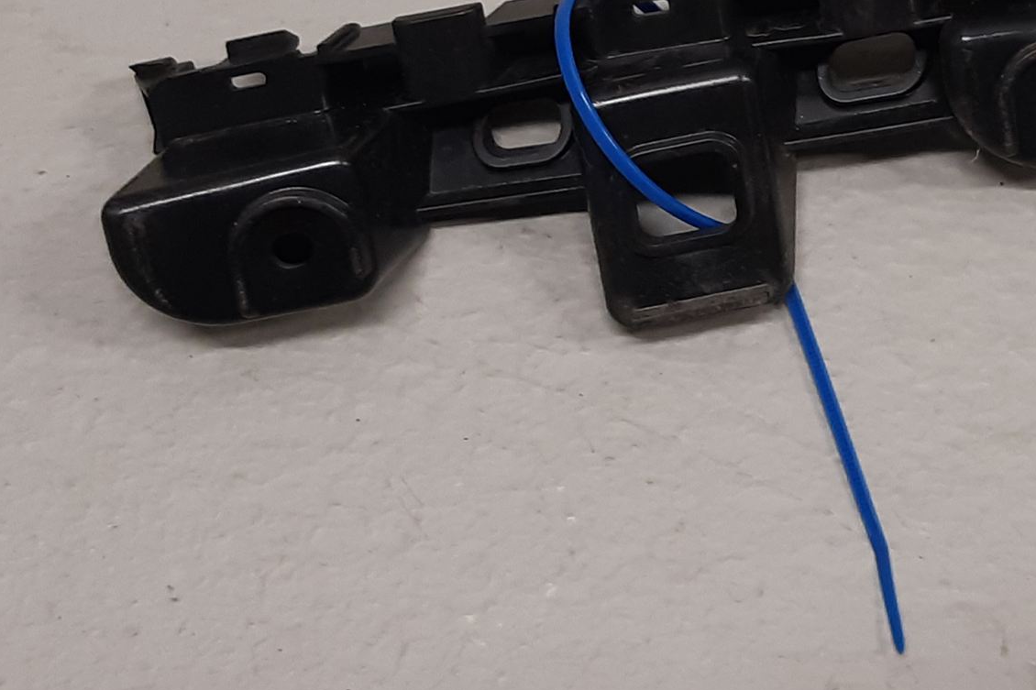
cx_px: 759
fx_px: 1410
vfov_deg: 26.6
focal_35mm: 49
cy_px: 72
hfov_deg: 39.4
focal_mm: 3.93
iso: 100
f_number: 1.7
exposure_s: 1/50
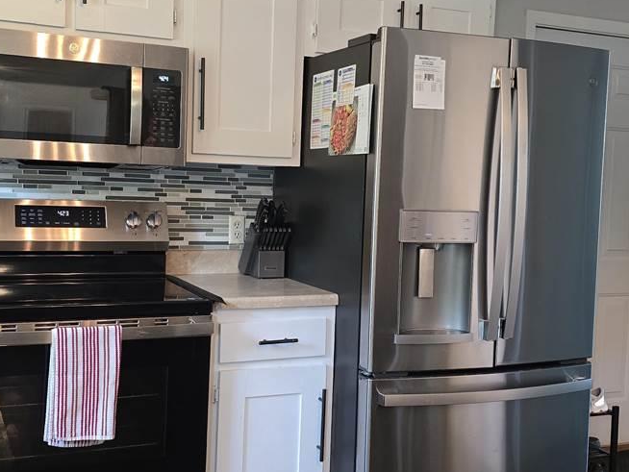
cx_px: 284
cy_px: 224
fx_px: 818
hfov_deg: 42.0
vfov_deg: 32.2
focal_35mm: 45
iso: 640
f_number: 1.7
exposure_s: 1/120
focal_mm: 6.3
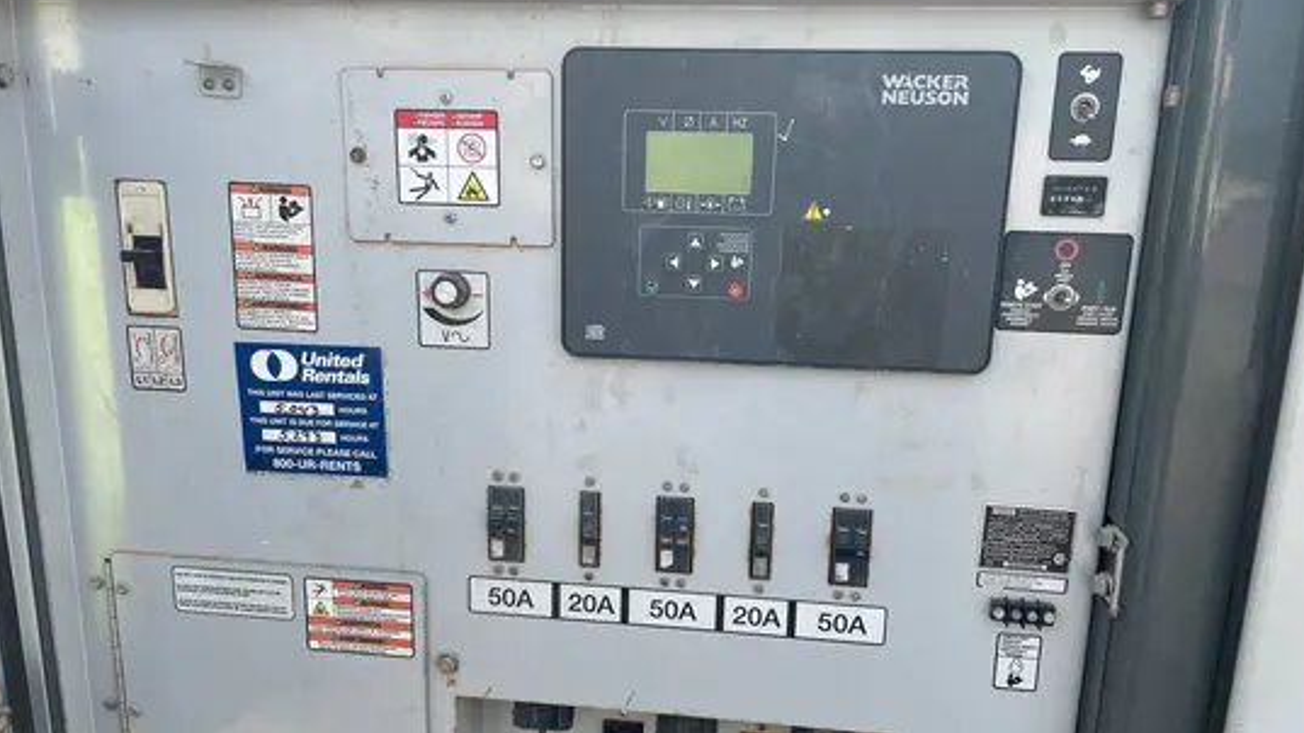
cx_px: 648
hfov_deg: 66.1
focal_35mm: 29
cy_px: 424
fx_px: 1003
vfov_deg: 40.1
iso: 50
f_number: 1.6
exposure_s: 1/963
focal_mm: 4.2
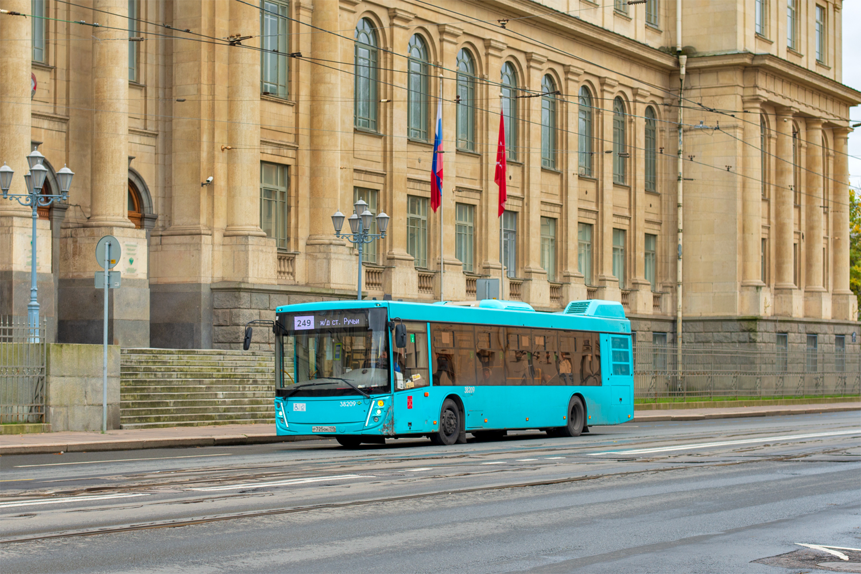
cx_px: 430
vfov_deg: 27.0
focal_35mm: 50
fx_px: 1196
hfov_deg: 39.6
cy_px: 287
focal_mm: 50
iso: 160
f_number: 5.6
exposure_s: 1/125
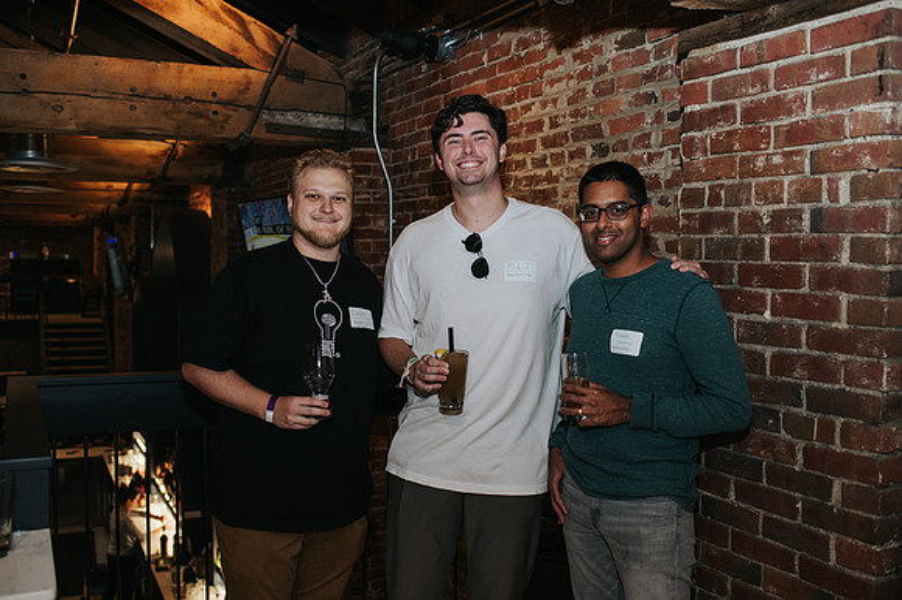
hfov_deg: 54.1
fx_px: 884
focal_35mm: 35
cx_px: 451
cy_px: 300
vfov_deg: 37.5
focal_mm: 35
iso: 800
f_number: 2.8
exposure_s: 1/200
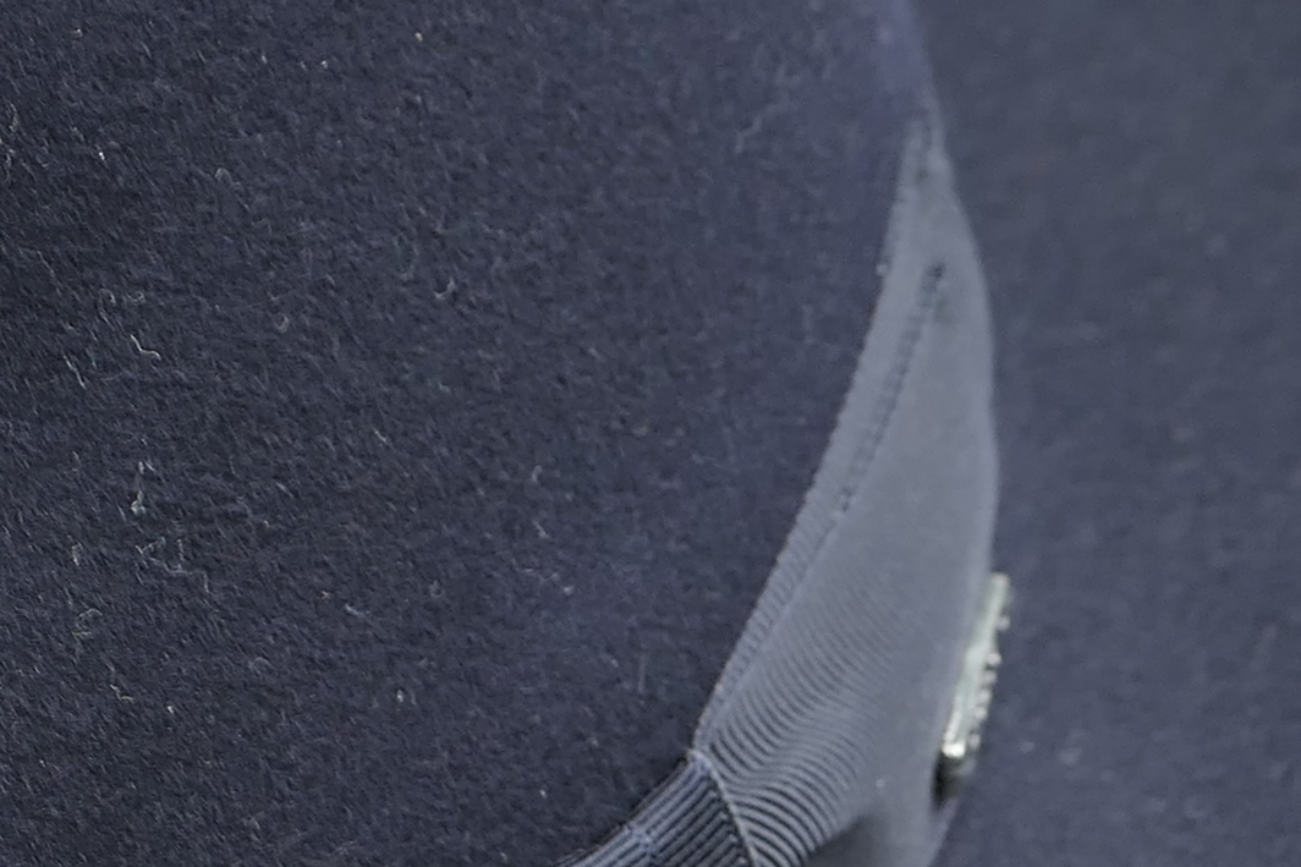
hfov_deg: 11.3
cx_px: -139
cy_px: 709
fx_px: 6504
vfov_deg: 7.6
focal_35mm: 180
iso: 125
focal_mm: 12.8
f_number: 2.8
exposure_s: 1/100
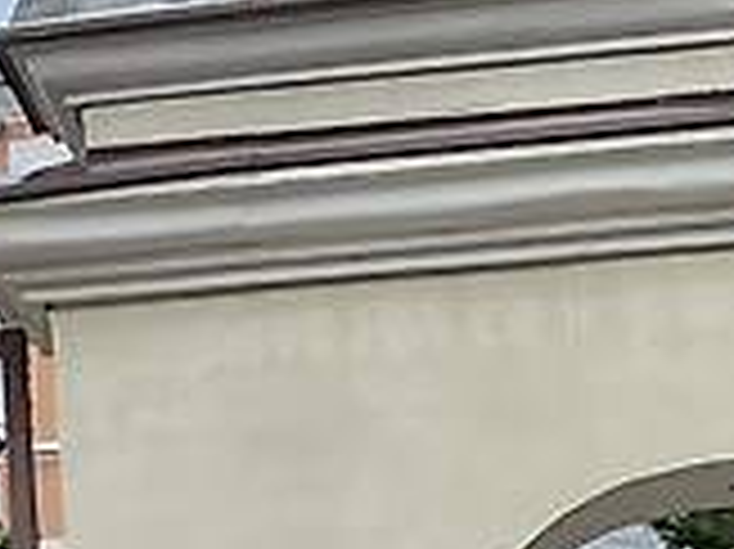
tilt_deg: +8.9
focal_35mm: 192
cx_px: -675
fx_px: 4068
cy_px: 536
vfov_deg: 7.7
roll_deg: +1.9
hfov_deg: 9.7
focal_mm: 4.2
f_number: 1.6
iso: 32
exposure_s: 1/1304
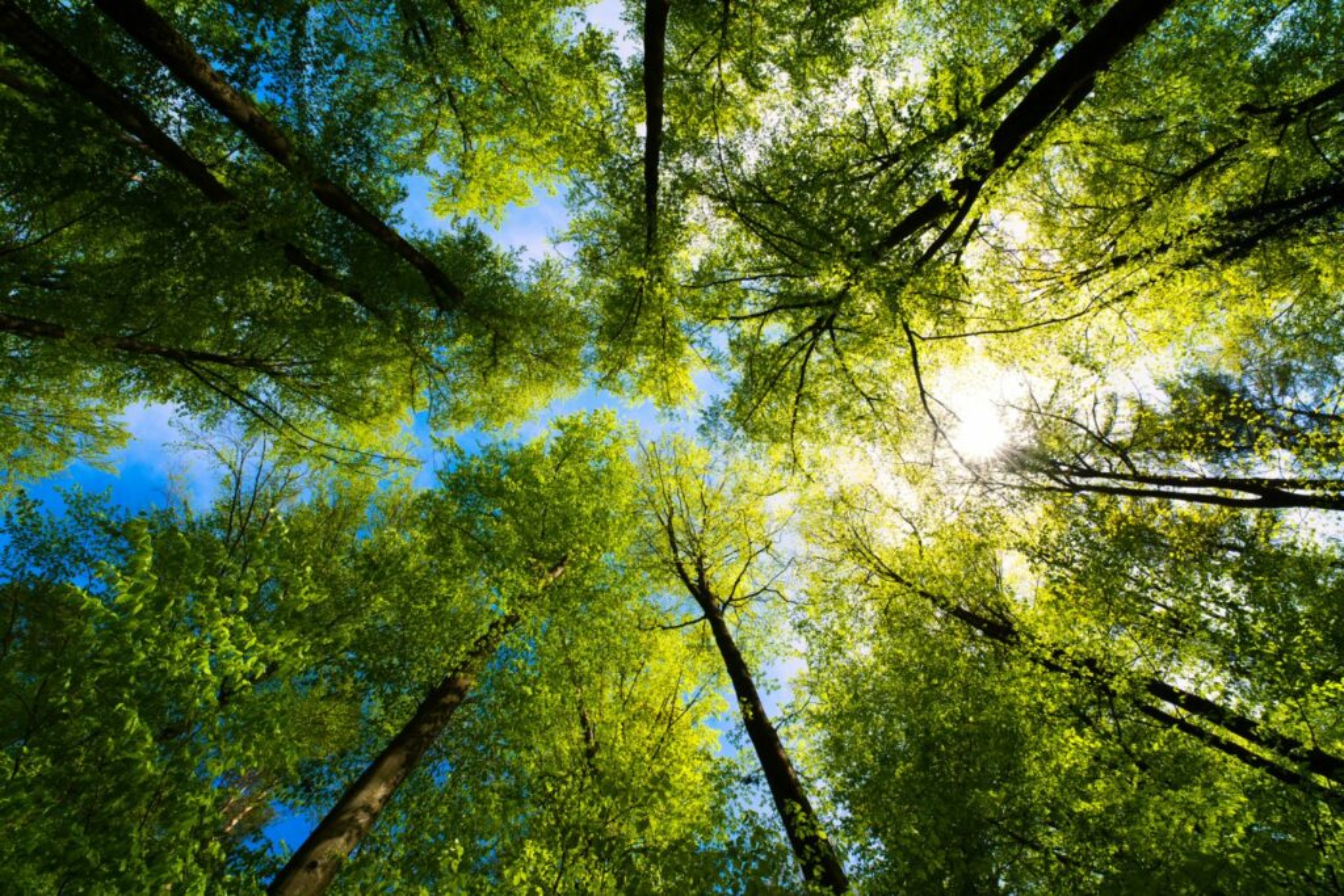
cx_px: 672
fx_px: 523
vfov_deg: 81.2
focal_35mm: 14
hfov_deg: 104.2
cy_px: 448
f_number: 16
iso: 2500
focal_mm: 14
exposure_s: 1/800
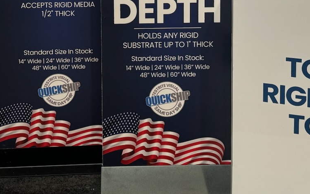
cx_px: 143
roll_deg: -0.2
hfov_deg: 29.8
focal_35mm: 69
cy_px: -32
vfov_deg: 18.0
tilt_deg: -7.7
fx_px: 583
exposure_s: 1/60
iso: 160
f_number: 1.78
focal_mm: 6.76
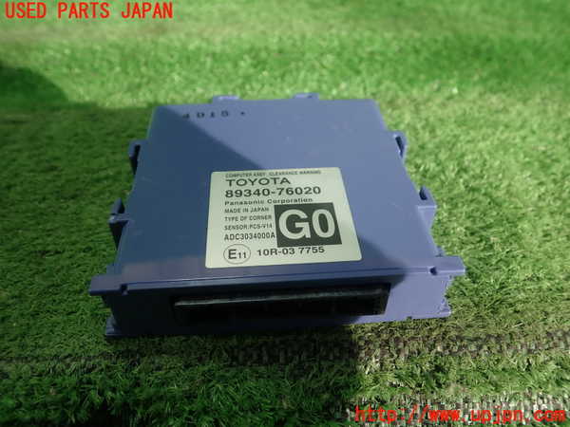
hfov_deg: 60.0
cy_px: 214
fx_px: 494
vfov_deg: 46.8
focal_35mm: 30
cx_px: 285
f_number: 2.3
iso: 100
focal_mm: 5.5
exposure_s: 1/160
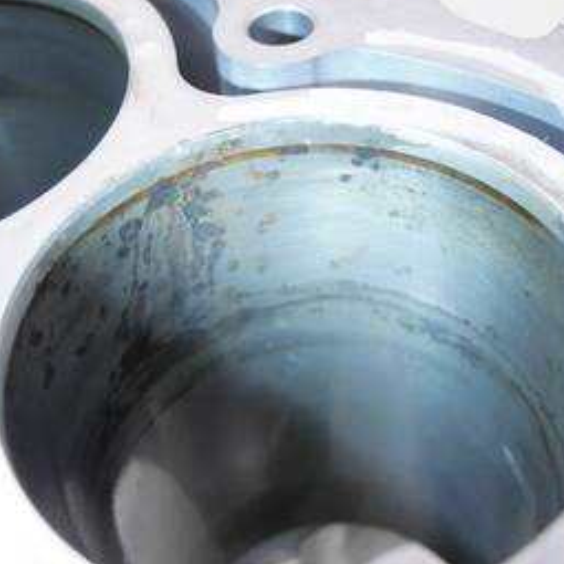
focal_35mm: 50
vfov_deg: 34.0
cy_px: 292
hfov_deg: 34.0
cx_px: 299
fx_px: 922
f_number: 3.7
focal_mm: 15
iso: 400
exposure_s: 1/60
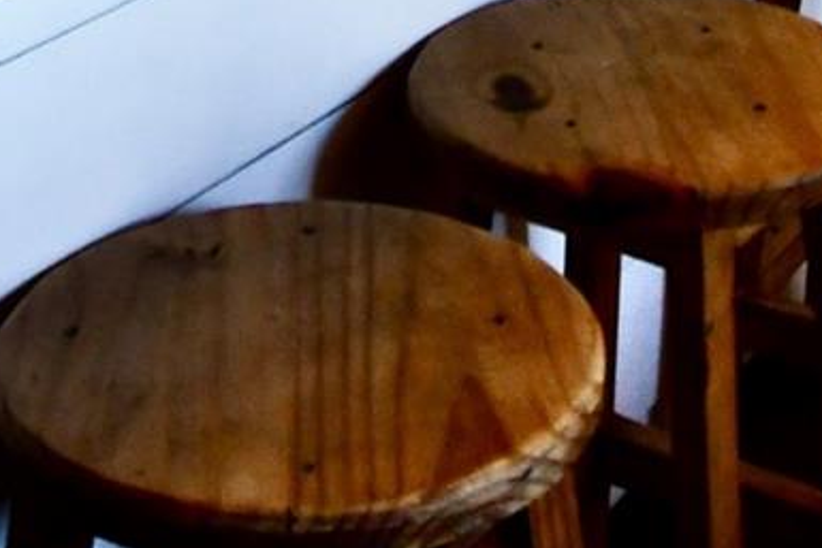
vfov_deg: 11.3
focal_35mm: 101
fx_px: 2307
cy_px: -775
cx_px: 478
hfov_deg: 20.2
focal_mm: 13
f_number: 4.8
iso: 900
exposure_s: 1/125
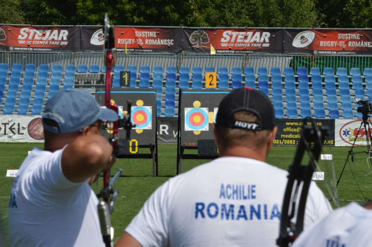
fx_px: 3020
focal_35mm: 292
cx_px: 186
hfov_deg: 7.0
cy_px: 124
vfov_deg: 4.7
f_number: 25
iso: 400
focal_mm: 195
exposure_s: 1/250
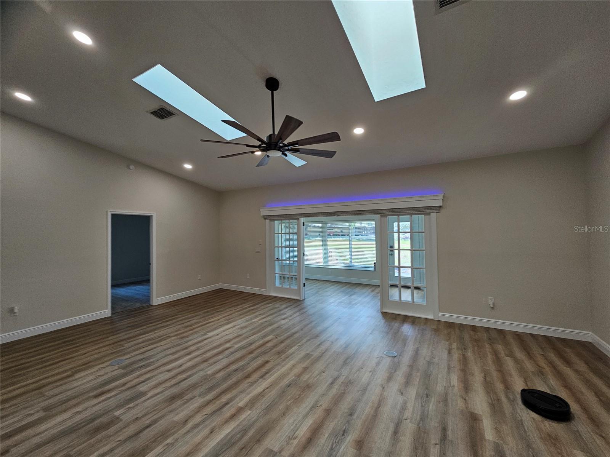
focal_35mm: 13
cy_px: 228
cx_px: 305
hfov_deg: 106.2
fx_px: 229
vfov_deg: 89.9
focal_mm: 2.2
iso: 64
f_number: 2.2
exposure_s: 1/60
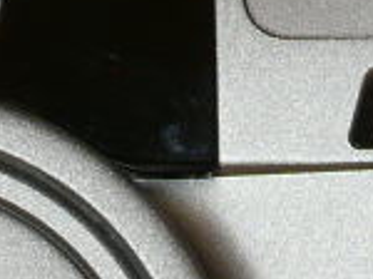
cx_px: -10
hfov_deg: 2.7
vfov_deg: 2.1
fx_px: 7767
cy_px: 441
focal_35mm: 722
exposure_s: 1/50
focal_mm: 17.5
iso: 100
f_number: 3.6
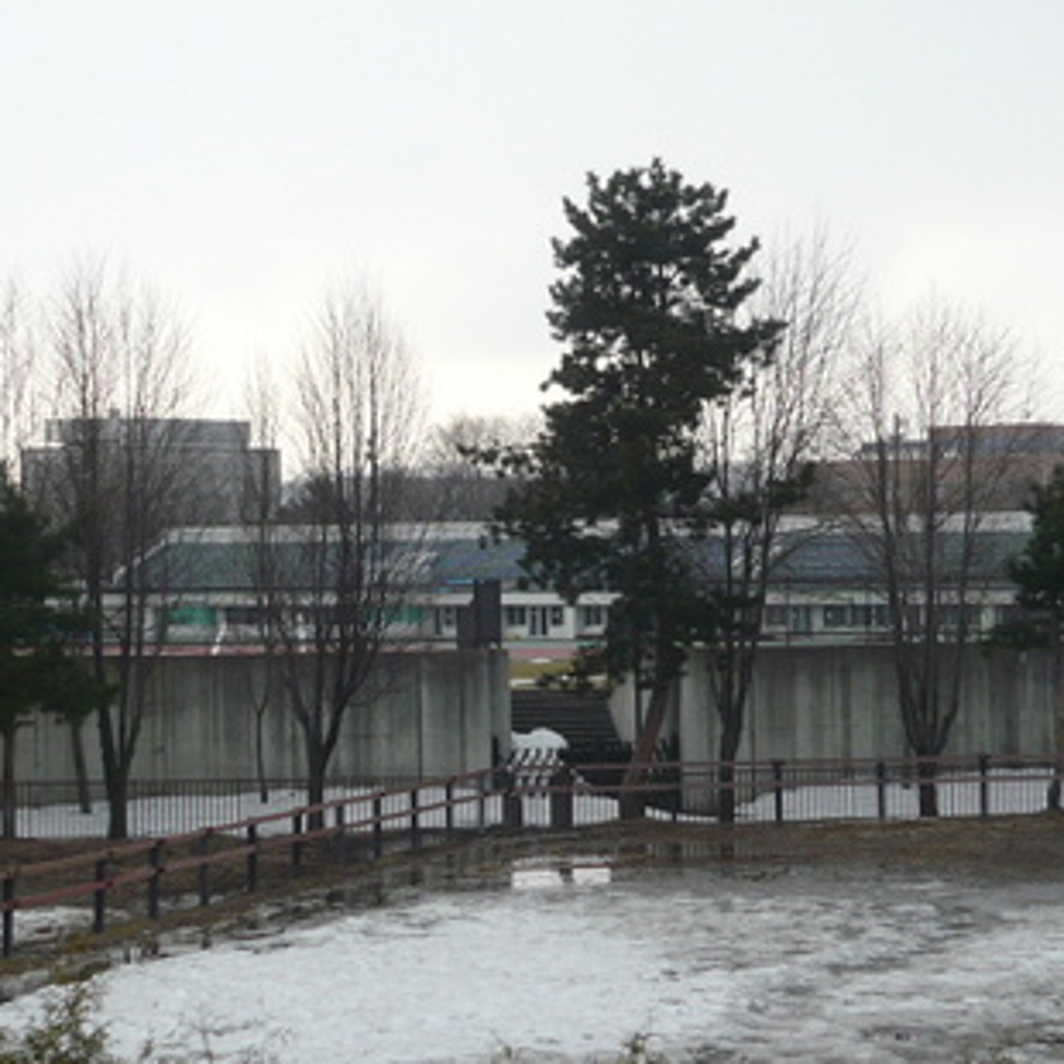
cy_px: 534
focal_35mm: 97
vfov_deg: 17.9
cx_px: 432
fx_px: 3373
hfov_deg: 17.9
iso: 100
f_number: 3.2
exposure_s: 1/250
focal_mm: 8.4
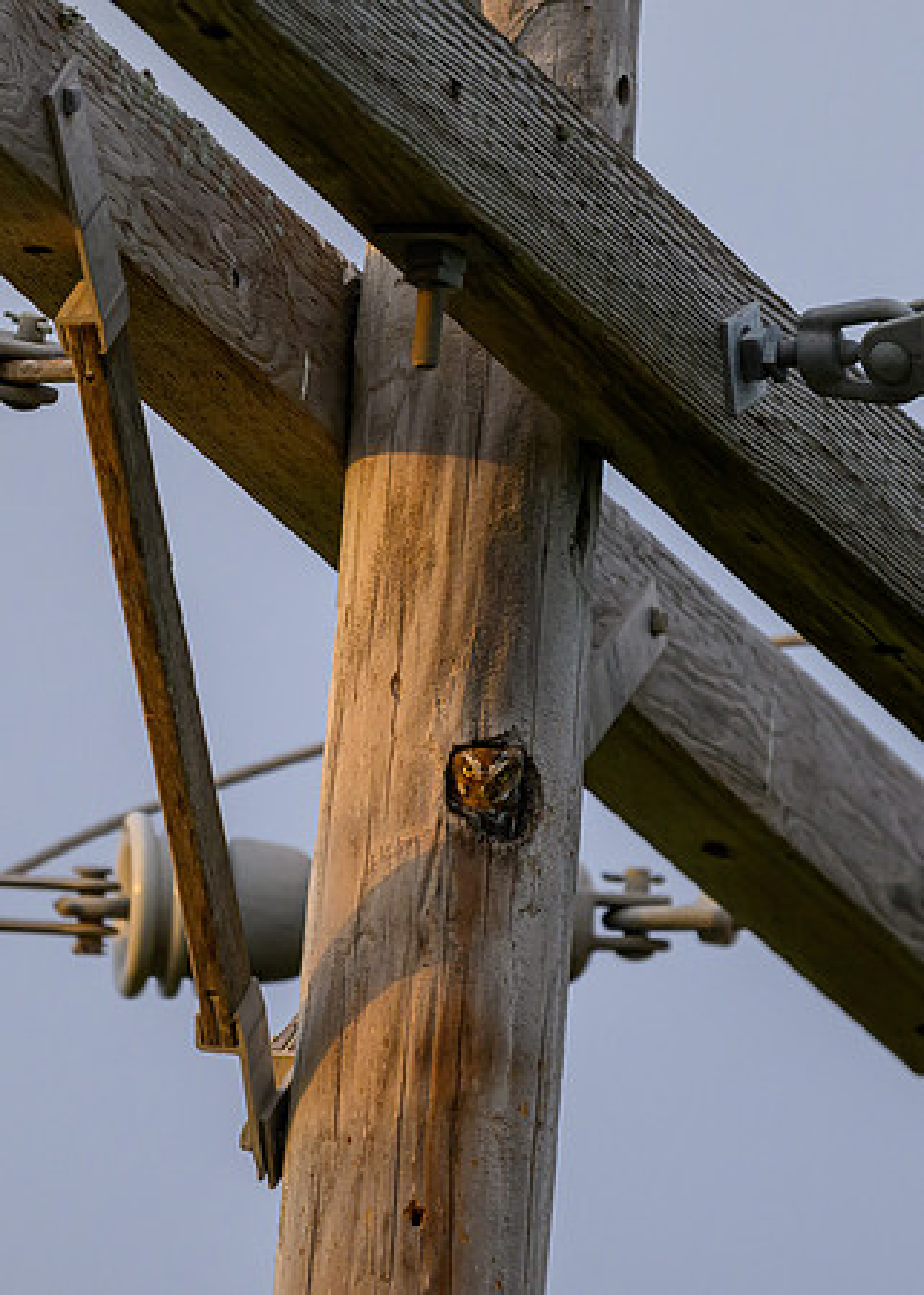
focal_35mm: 992
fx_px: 36493
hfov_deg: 1.5
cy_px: 565
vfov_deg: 2.0
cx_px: 521
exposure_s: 1/800
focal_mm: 600
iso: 2500
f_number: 6.3
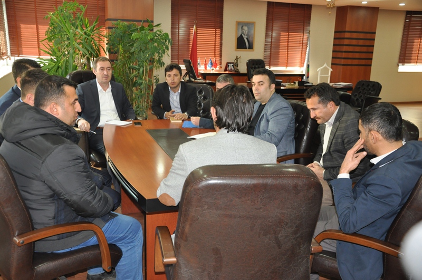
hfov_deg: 57.3
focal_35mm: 33
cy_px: 140
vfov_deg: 39.9
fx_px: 386
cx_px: 211
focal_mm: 22
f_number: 3.8
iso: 800
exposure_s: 1/60
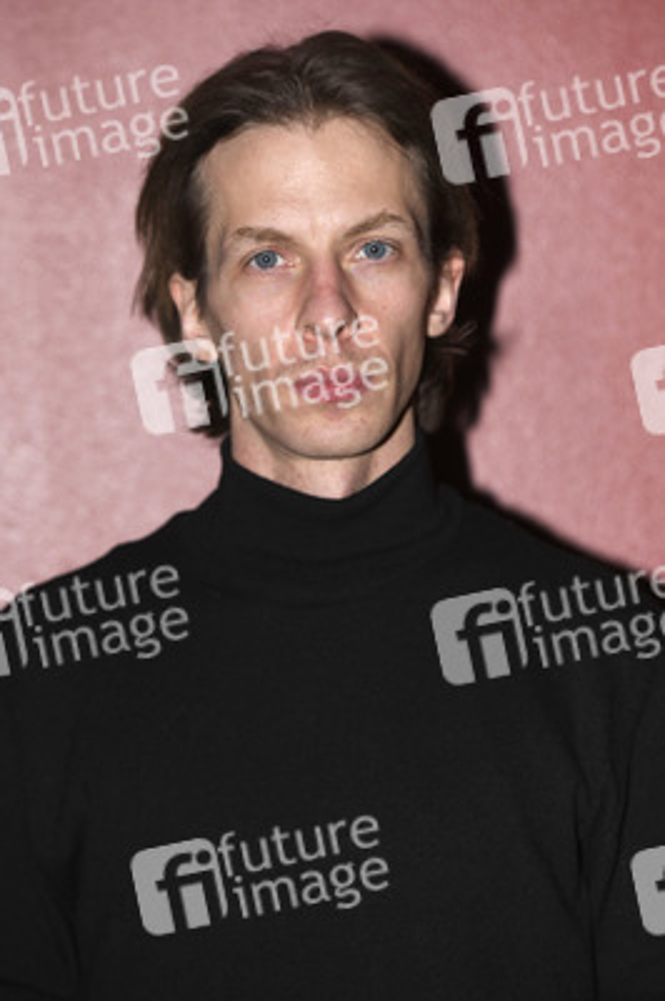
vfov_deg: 15.8
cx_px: 332
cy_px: 500
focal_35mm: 130
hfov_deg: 10.5
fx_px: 3608
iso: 640
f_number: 4
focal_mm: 130
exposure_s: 1/8000
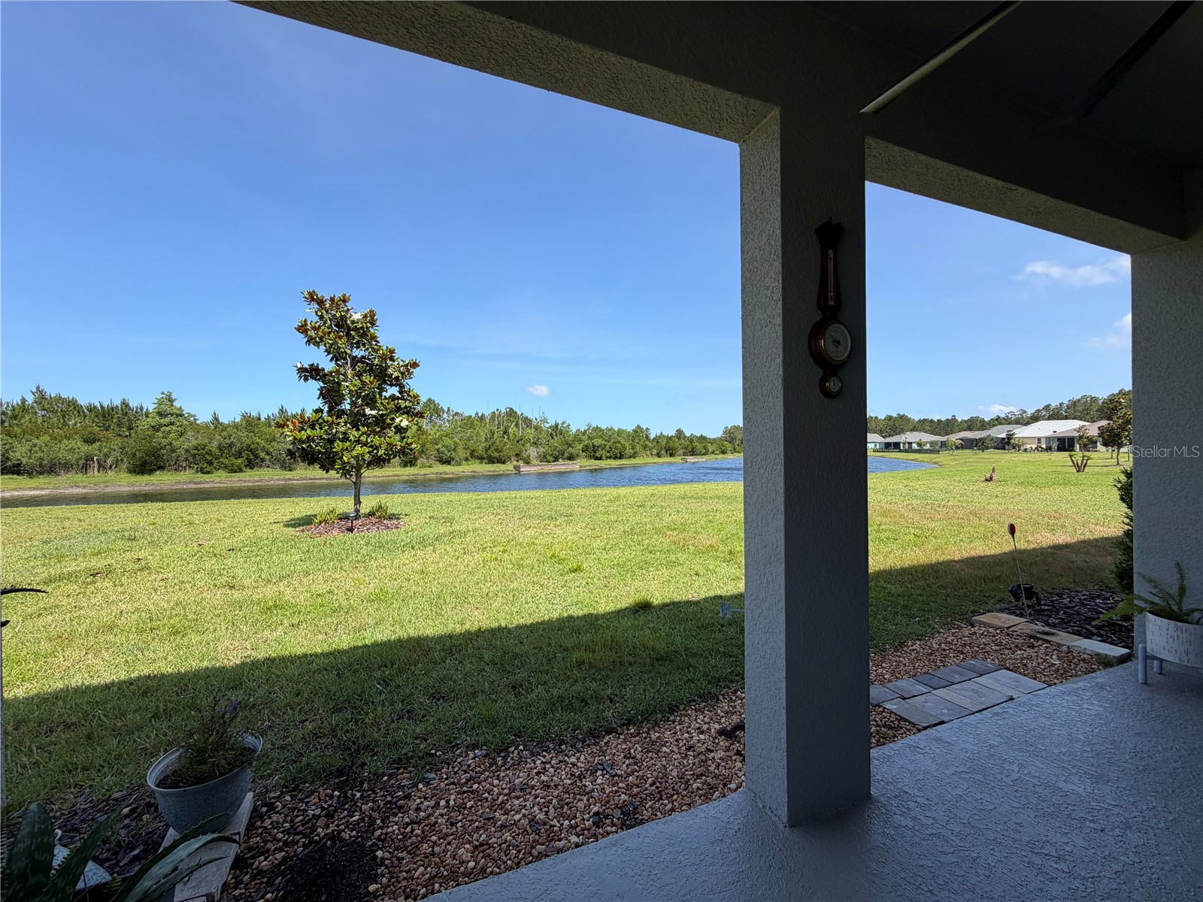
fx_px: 487
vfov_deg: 85.7
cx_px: 602
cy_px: 451
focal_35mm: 14
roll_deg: +0.6
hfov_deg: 102.1
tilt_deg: -0.5
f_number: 2.2
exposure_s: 1/770
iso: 25
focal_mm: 2.22
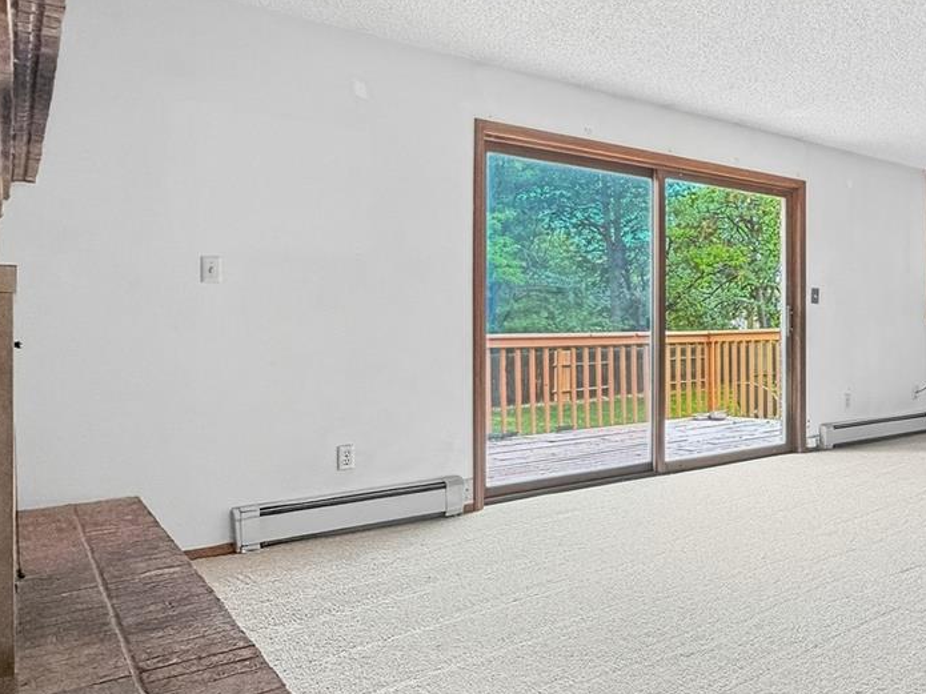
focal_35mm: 29
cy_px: 321
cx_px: 803
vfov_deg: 48.2
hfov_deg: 55.0
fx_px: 776
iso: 160
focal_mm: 2.2
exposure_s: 1/120
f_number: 2.2
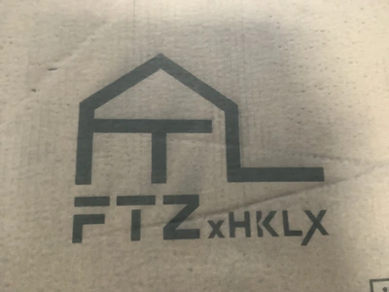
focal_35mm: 31
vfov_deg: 45.4
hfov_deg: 58.4
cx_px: 194
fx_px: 348
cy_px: 146
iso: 400
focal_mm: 3.3
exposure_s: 1/30
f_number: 2.4
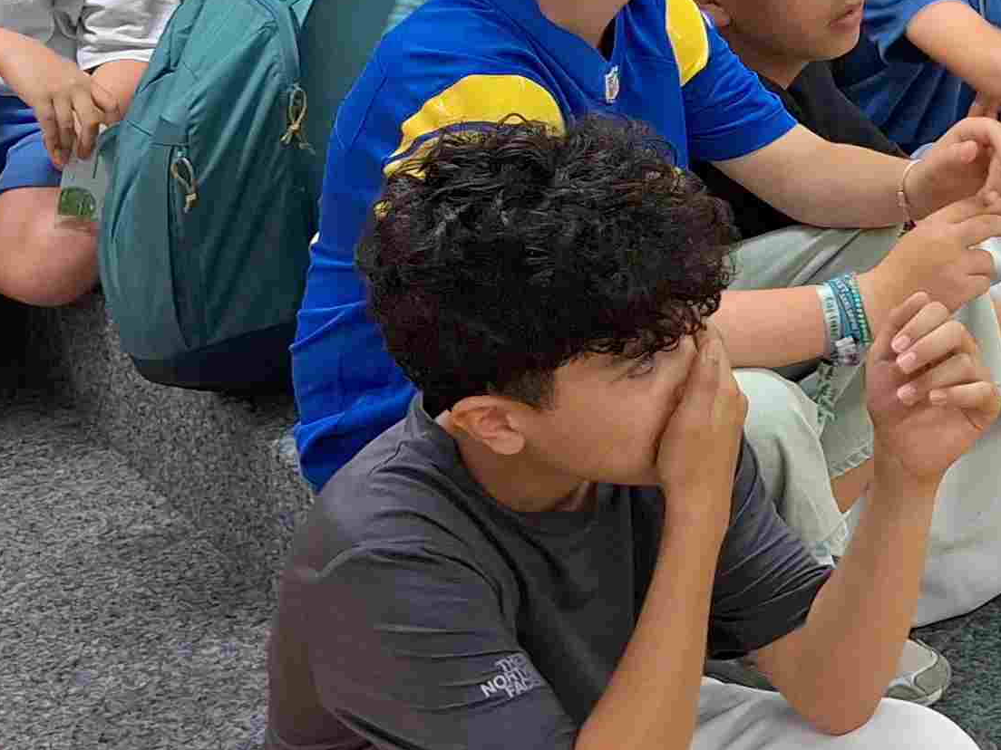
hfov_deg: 21.8
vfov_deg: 17.1
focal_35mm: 85
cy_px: 43
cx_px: 1099
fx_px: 2458
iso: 160
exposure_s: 1/50
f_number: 1.8
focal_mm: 5.54
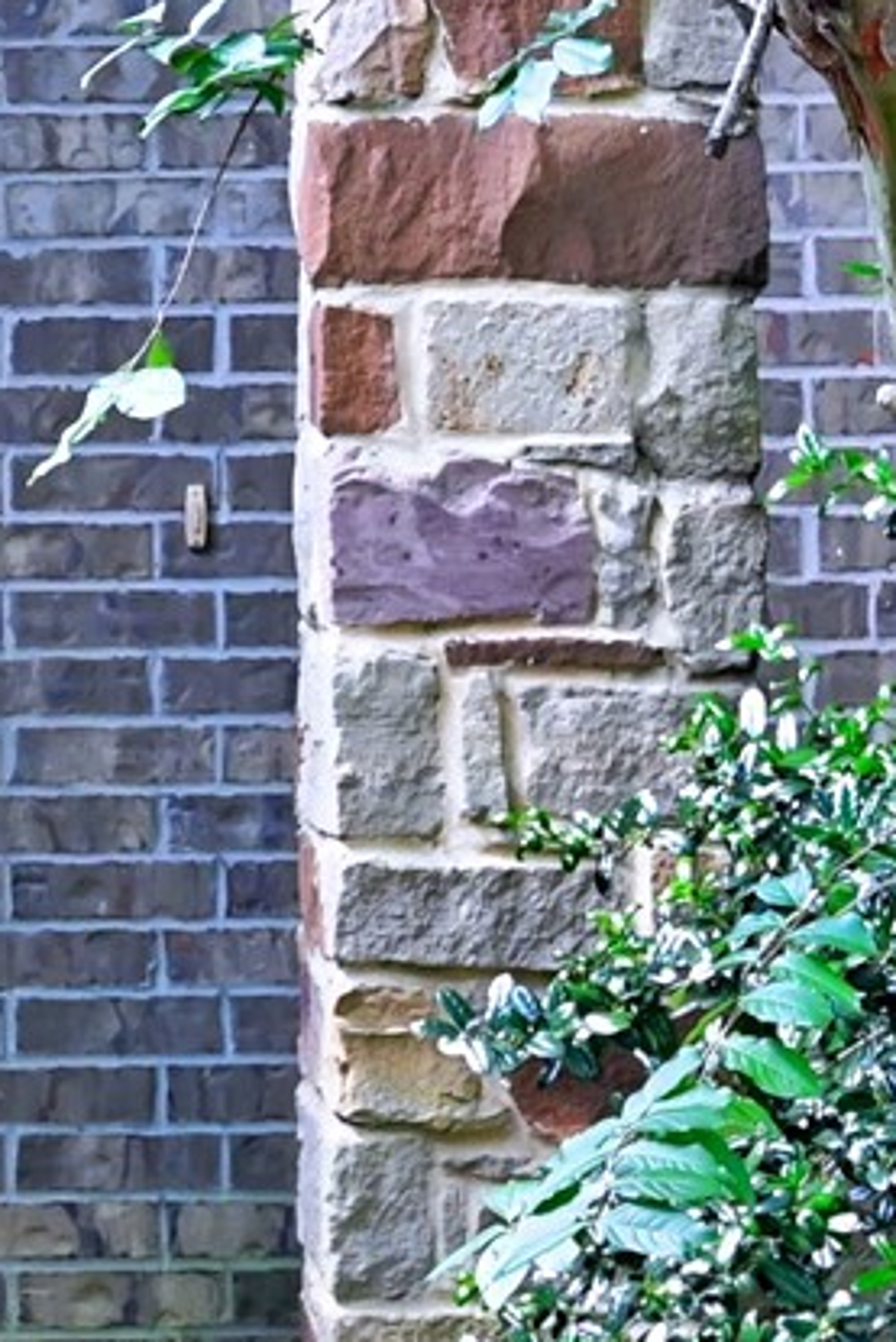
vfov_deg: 13.1
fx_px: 5856
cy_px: 547
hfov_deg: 8.7
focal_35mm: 157
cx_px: -178
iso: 400
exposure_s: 1/15
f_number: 8
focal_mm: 30
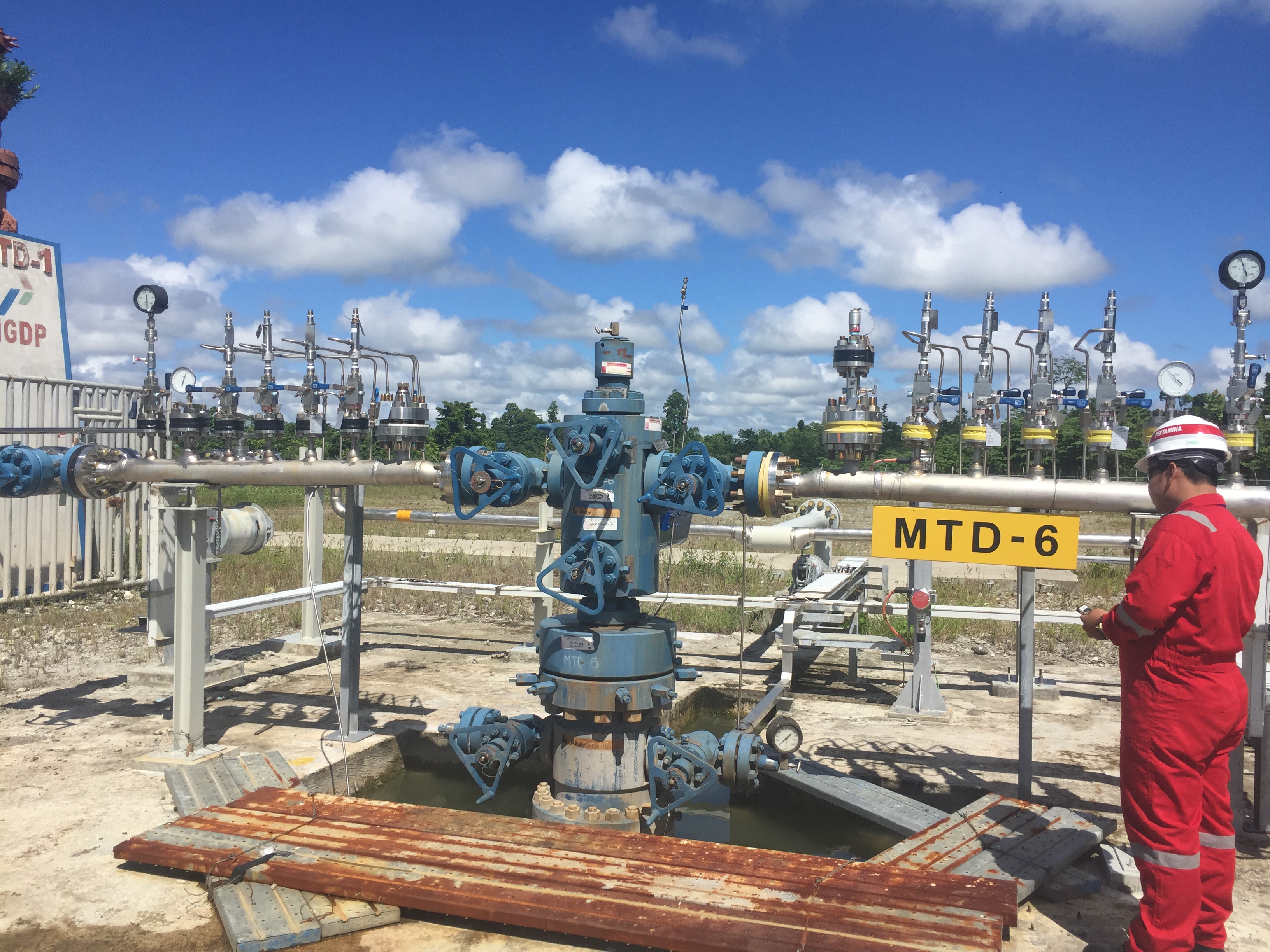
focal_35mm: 29
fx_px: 1064
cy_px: 476
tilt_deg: -1.0
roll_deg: -0.7
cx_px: 635
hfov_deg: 61.7
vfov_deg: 48.2
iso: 32
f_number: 2.2
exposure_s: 1/3300
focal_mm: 4.15
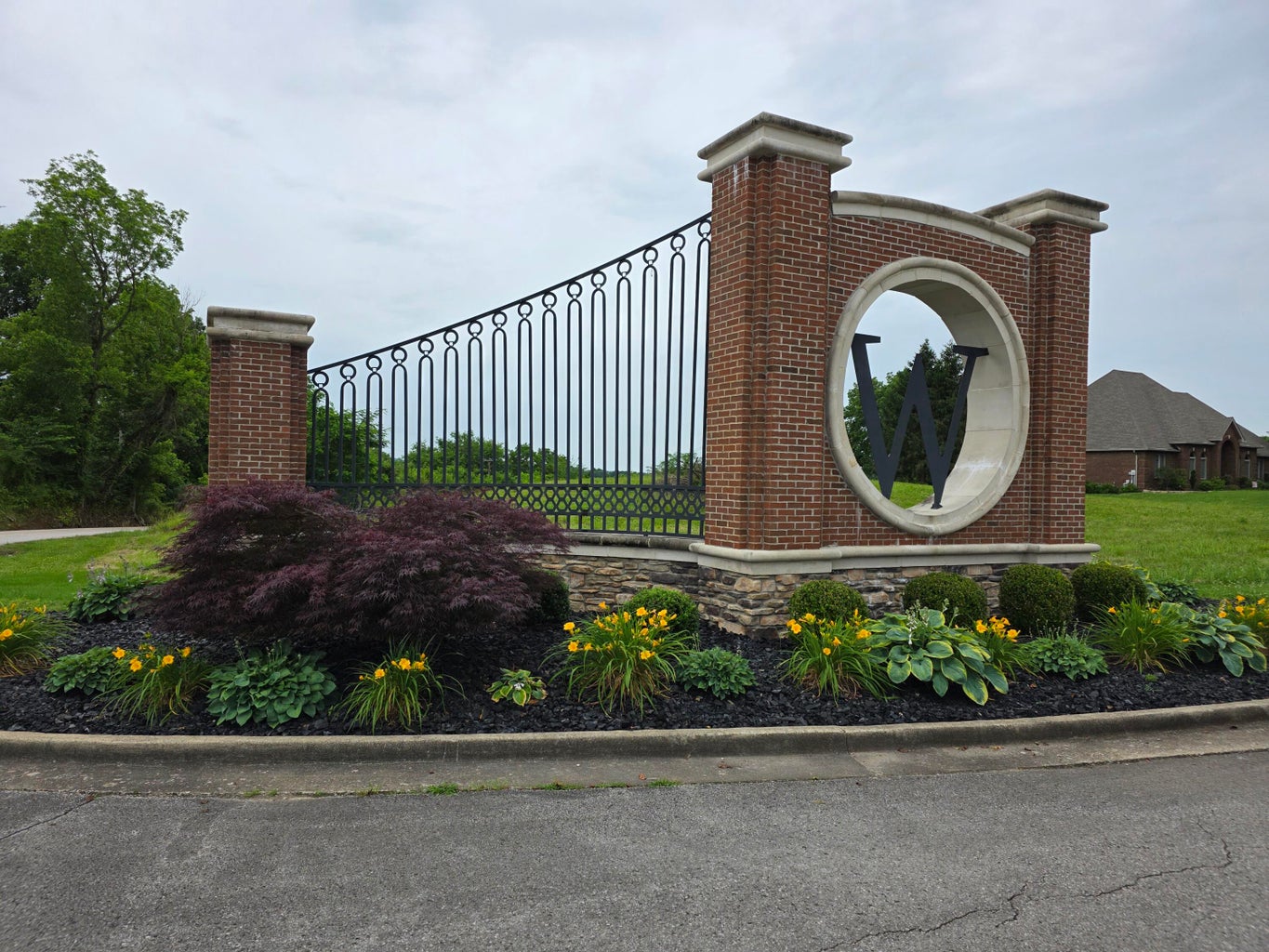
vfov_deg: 58.9
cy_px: 476
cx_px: 634
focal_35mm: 23
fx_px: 843
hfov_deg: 73.9
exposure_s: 1/180
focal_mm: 6.3
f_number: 1.7
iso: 40
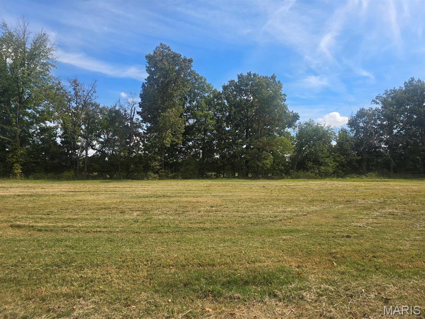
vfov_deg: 58.9
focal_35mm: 23
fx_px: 282
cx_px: 212
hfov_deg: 73.9
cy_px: 160
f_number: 1.7
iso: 12
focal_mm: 6.3
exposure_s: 1/667
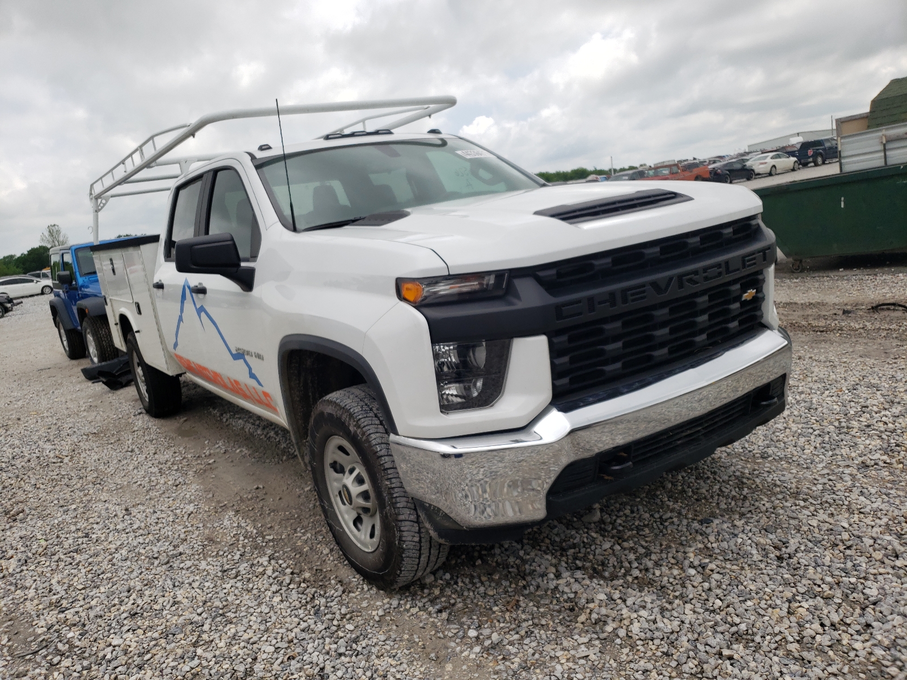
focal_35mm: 26
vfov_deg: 53.1
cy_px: 340
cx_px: 454
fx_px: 681
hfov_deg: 67.3
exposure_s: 1/3333
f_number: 1.5
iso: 50
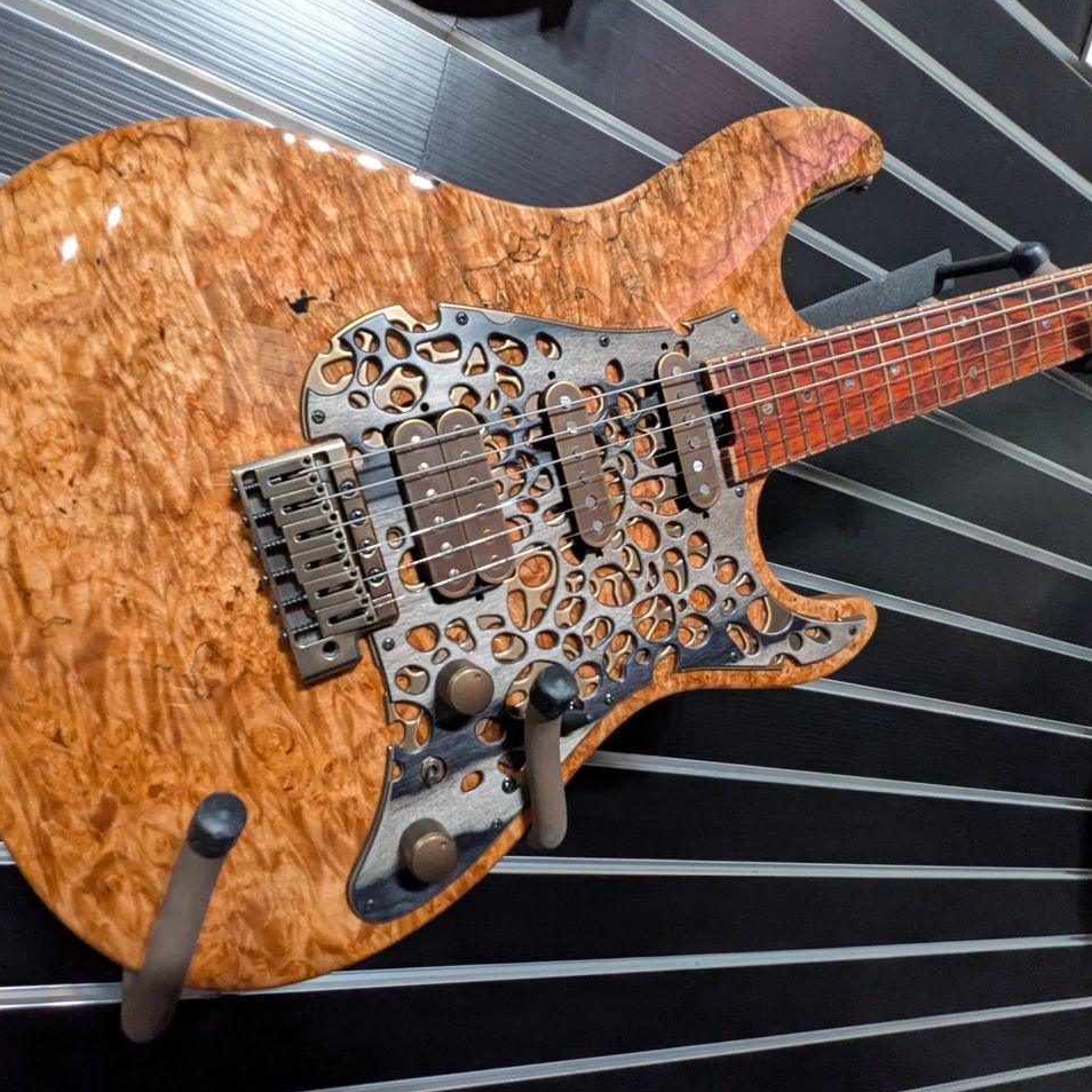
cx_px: 475
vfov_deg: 77.7
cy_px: 547
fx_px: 678
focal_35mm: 19
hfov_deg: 77.3
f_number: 2.2
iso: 660
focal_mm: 2.35
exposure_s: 1/30.3
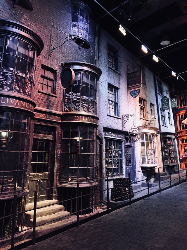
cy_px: 125
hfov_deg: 48.2
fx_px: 209
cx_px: 94
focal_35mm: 29
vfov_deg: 61.7
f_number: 1.8
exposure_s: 1/11
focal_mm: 3.99
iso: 100
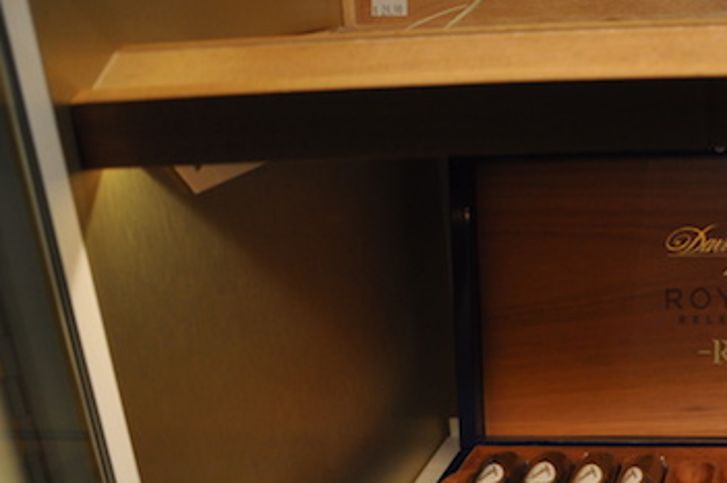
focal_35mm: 58
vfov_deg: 22.5
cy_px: 473
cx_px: 740
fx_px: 1170
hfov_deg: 31.7
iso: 450
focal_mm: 18
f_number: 4
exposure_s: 1/60
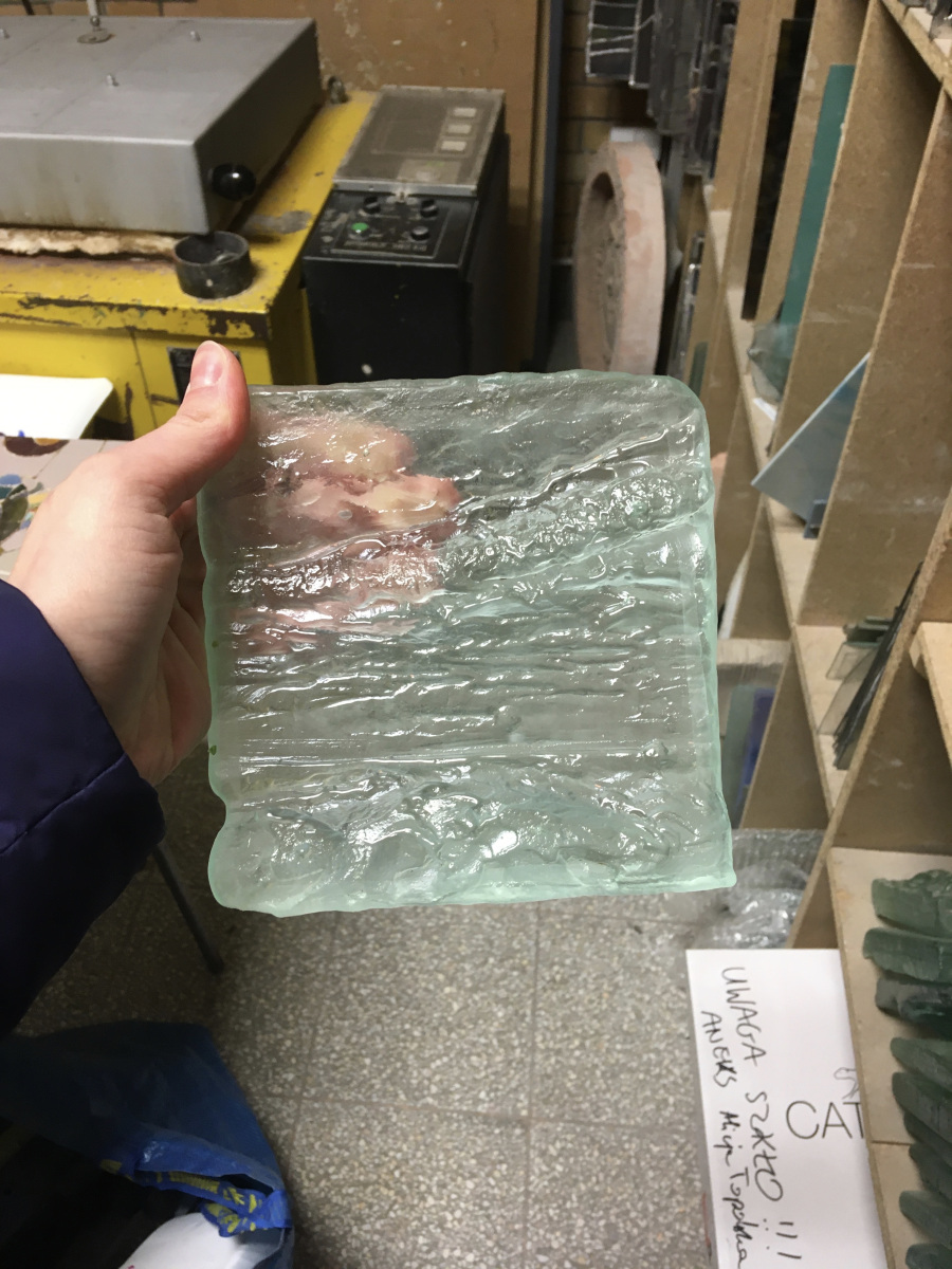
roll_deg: +2.7
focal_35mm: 29
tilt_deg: -44.5
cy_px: 634
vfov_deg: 61.7
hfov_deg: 48.2
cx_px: 476
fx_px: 1063
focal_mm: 4.15
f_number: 2.2
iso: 100
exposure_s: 1/33
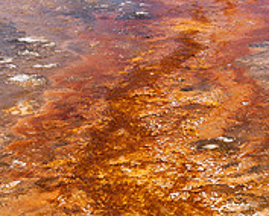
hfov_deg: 21.7
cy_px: 180
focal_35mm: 87
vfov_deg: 17.5
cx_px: 219
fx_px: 693
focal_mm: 24
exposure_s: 1/250
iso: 100
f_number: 10
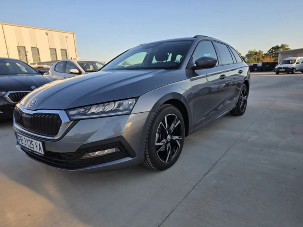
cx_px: 152
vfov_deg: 58.9
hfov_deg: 73.9
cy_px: 114
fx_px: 201
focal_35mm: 23
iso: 80
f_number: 1.7
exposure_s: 1/2977
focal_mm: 6.25
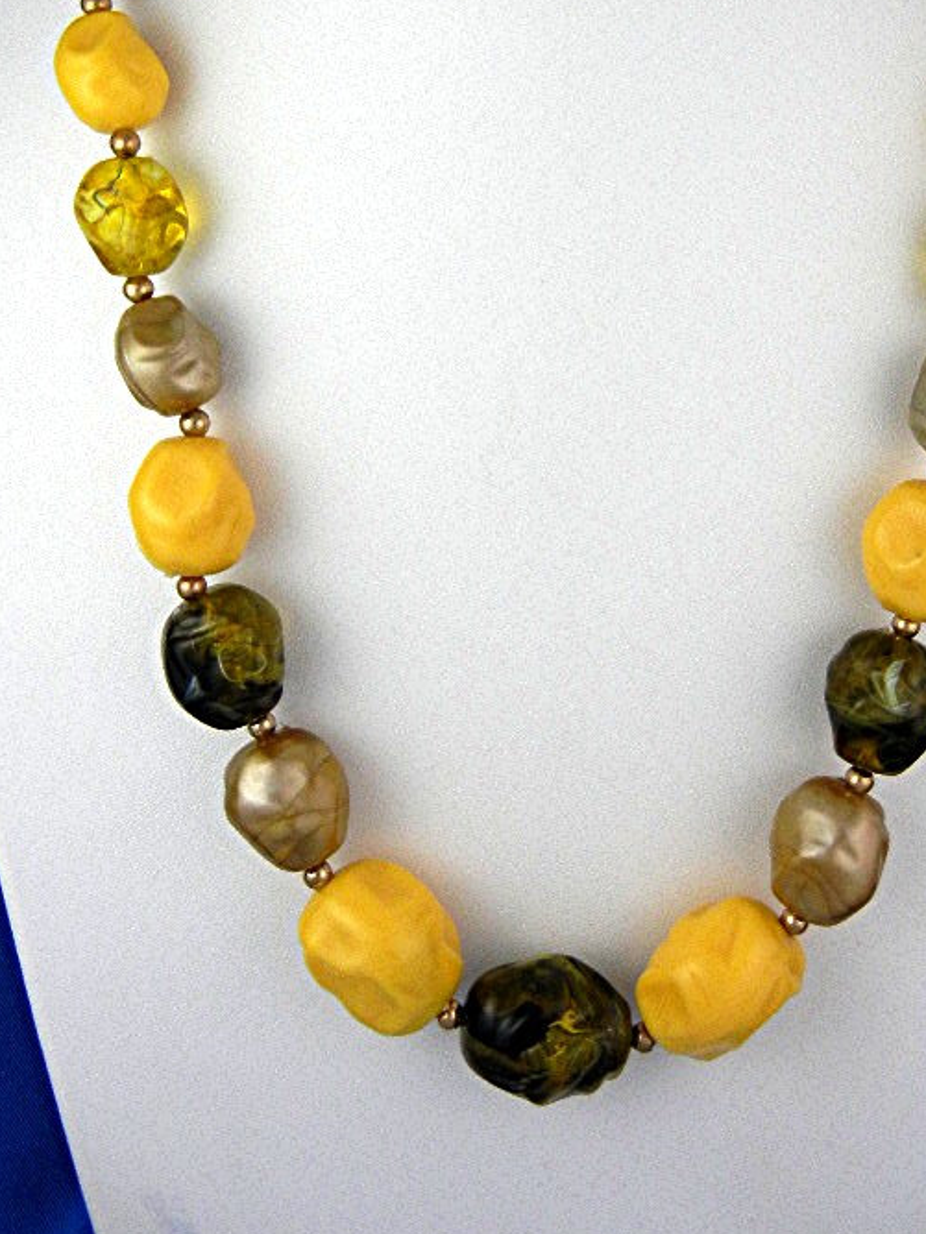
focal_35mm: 46
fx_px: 1641
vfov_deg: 40.1
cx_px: 556
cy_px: 312
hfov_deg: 31.4
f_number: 3.5
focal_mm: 5.4
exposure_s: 1/78
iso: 160
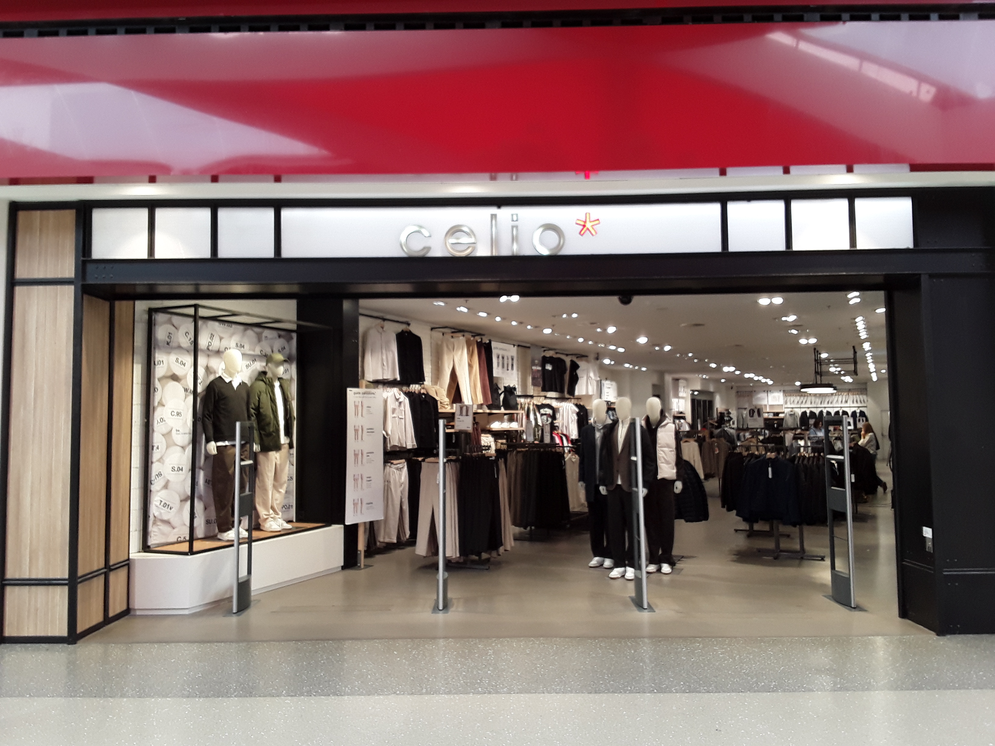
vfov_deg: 51.4
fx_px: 776
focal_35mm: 27
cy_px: 373
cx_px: 498
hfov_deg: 65.3
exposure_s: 1/33
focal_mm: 2.91
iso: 50
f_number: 1.9
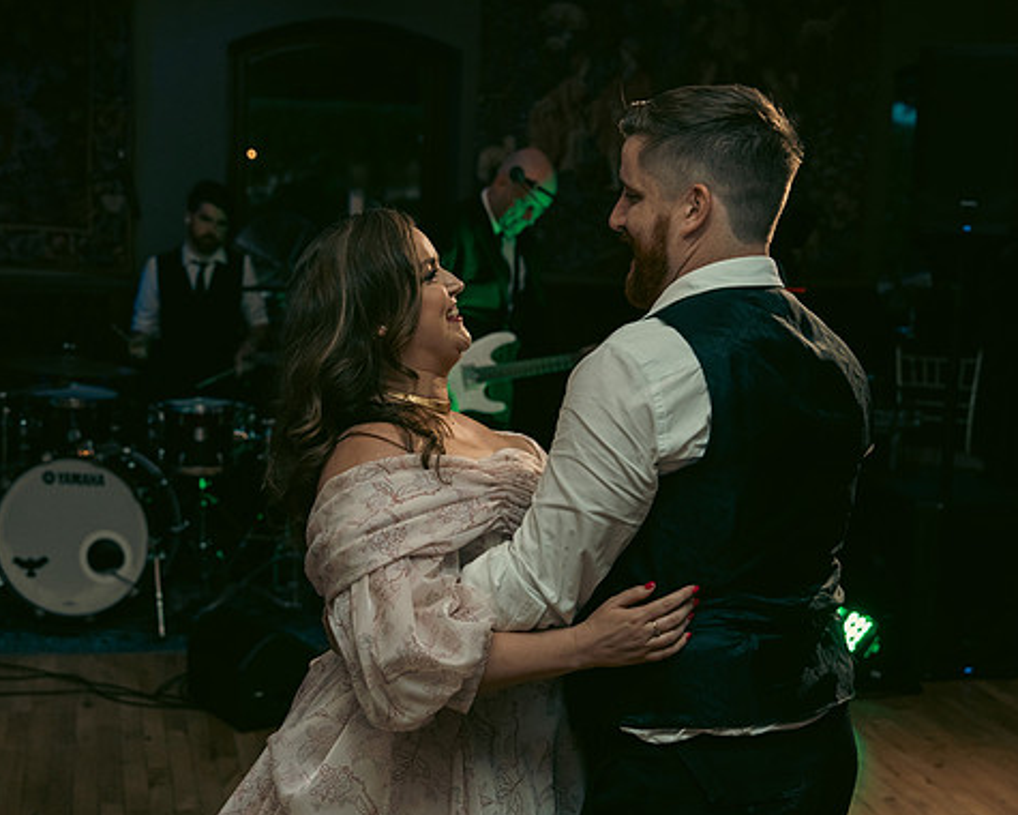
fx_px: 1657
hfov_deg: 34.1
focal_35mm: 55
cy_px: 413
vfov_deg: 27.6
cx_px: 426
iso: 2500
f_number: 3.5
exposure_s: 1/160
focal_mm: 48
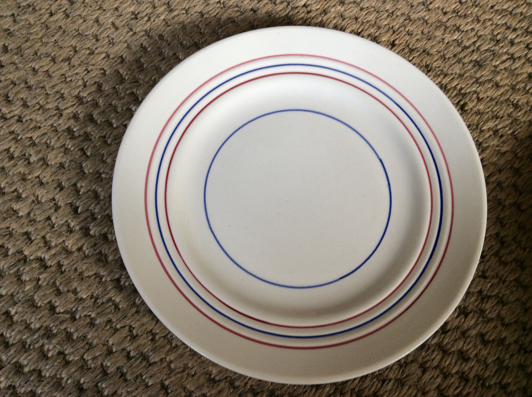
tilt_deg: -73.0
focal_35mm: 32
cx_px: 266
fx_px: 491
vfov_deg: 44.1
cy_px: 198
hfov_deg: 56.9
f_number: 2.4
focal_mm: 3.3
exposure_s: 1/25
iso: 40
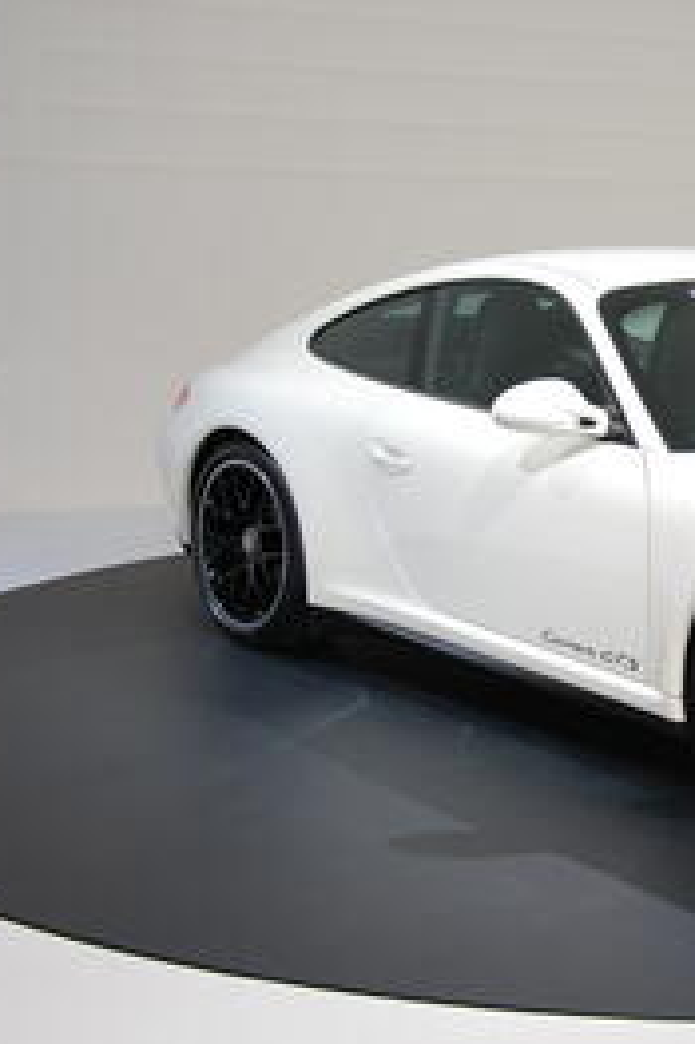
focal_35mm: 73
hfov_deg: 18.1
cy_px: 520
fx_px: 2117
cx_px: 739
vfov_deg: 27.7
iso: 200
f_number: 5
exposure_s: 1/100
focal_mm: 32
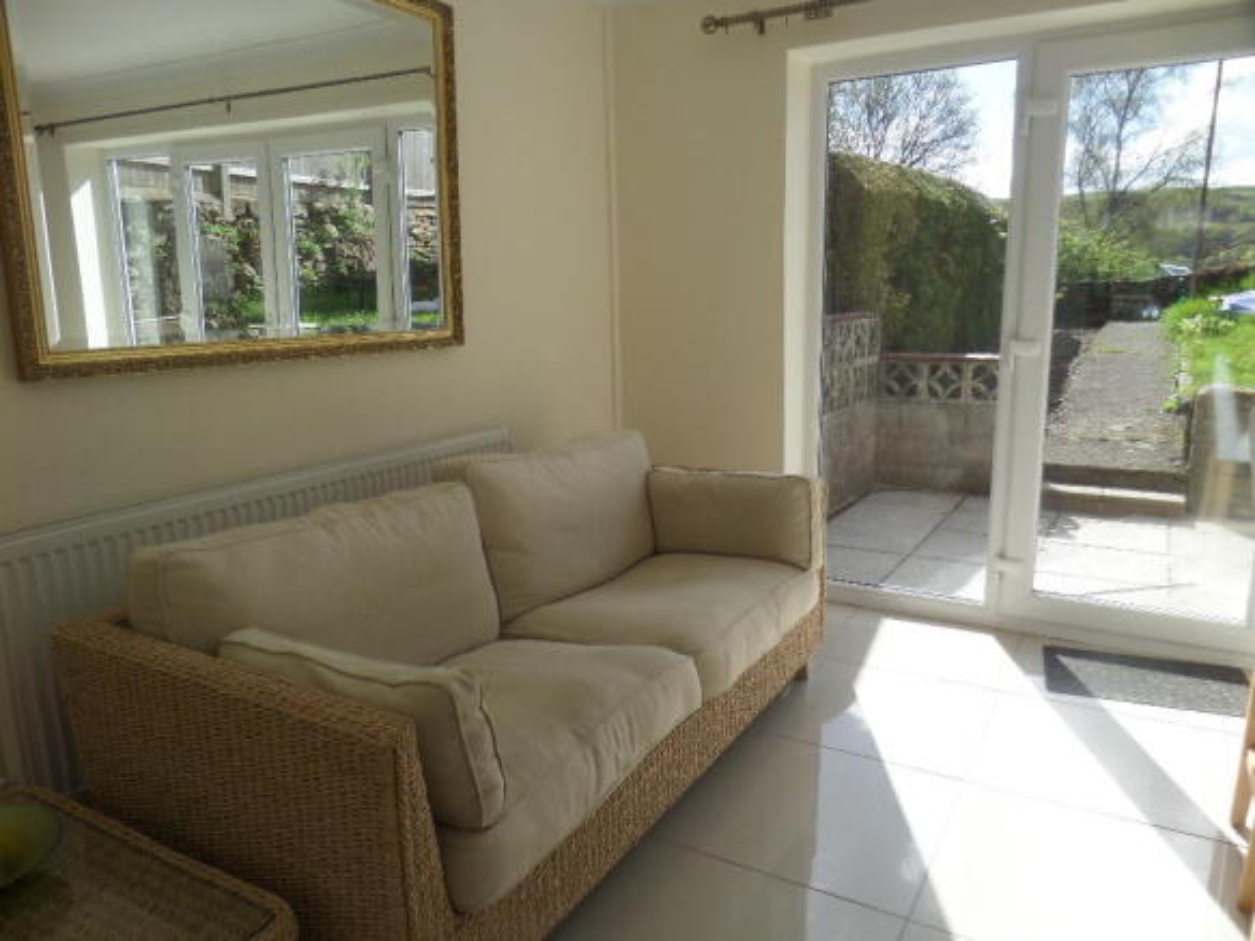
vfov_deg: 56.8
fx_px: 870
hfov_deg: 71.6
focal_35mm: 24
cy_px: 470
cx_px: 628
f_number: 3.2
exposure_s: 1/500
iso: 100
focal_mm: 4
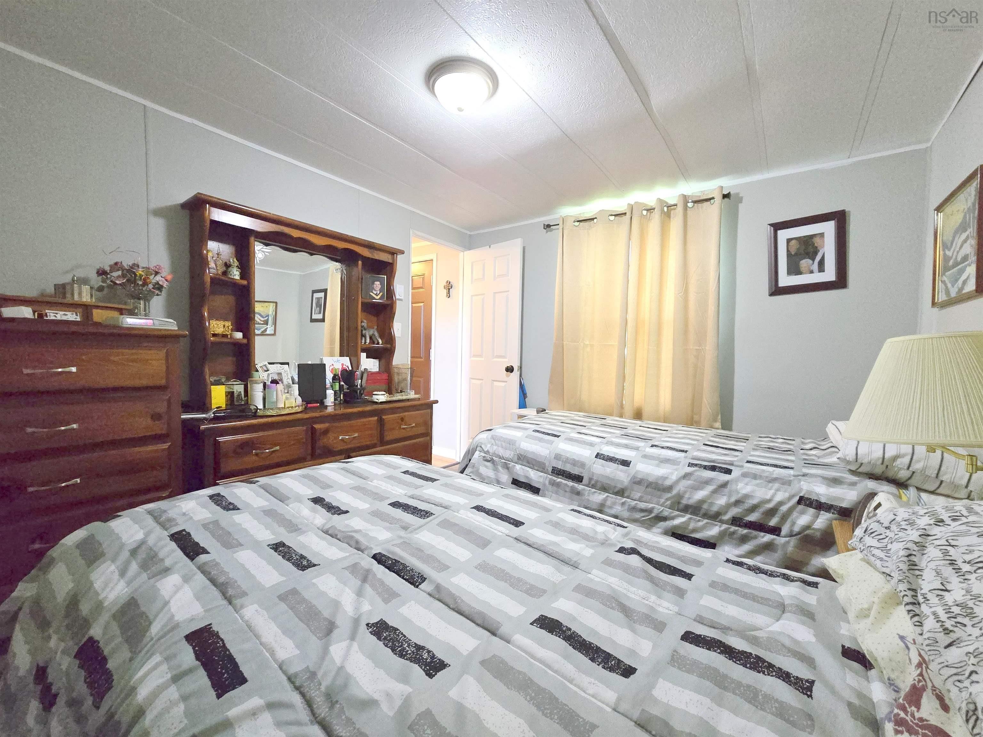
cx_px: 492
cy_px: 368
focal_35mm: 13
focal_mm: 2.2
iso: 1000
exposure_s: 1/60
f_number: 2.2
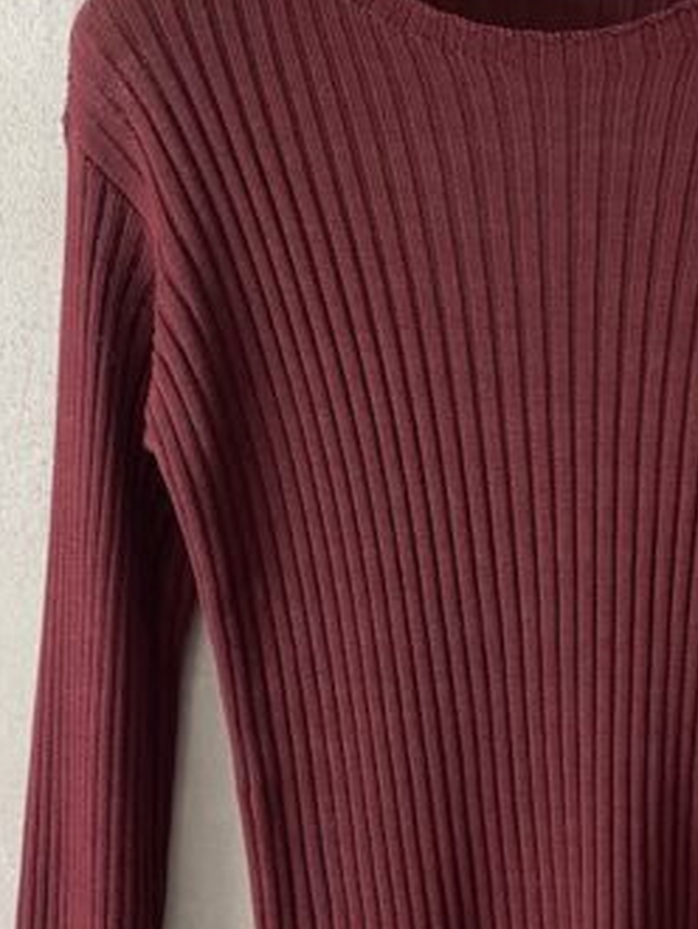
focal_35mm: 63
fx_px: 1692
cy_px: 555
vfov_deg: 30.6
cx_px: 588
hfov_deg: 22.9
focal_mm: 4.25
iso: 160
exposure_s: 1/60
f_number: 1.8
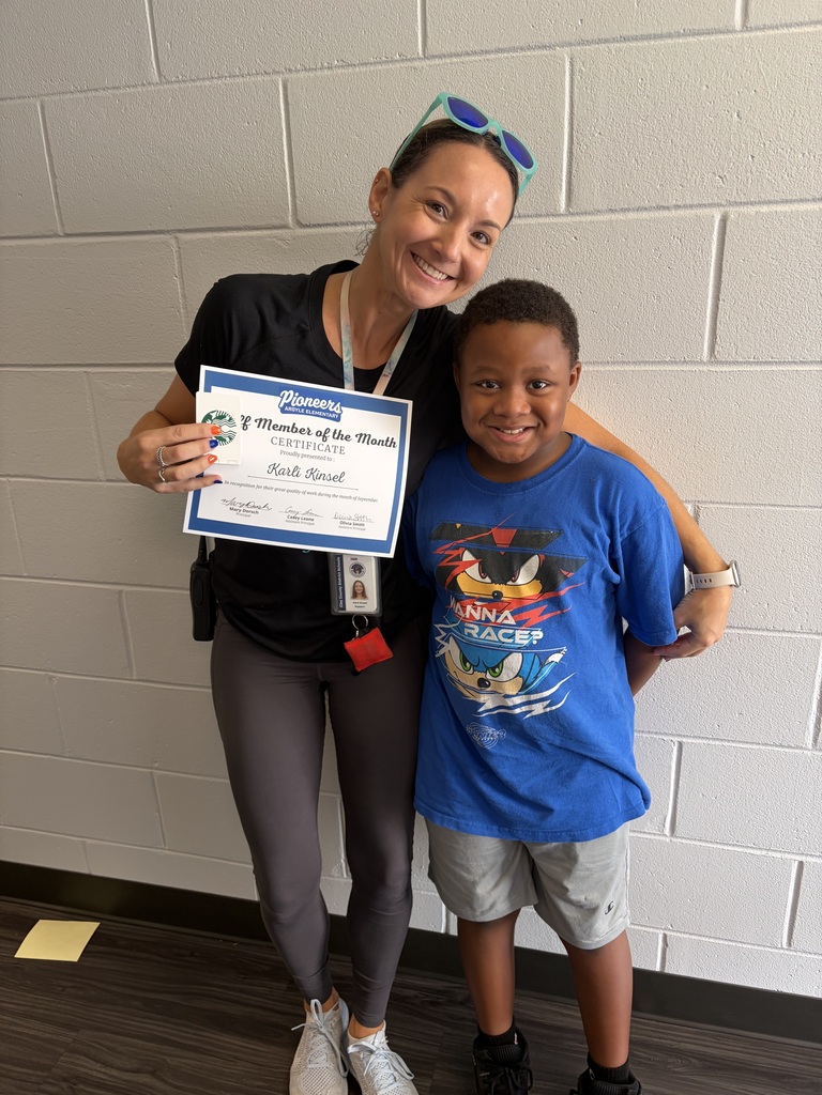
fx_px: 823
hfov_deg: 53.1
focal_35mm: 26
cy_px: 548
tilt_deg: -20.1
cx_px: 411
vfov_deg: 67.3
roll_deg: +2.3
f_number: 1.6
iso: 100
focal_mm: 5.96
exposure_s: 1/60
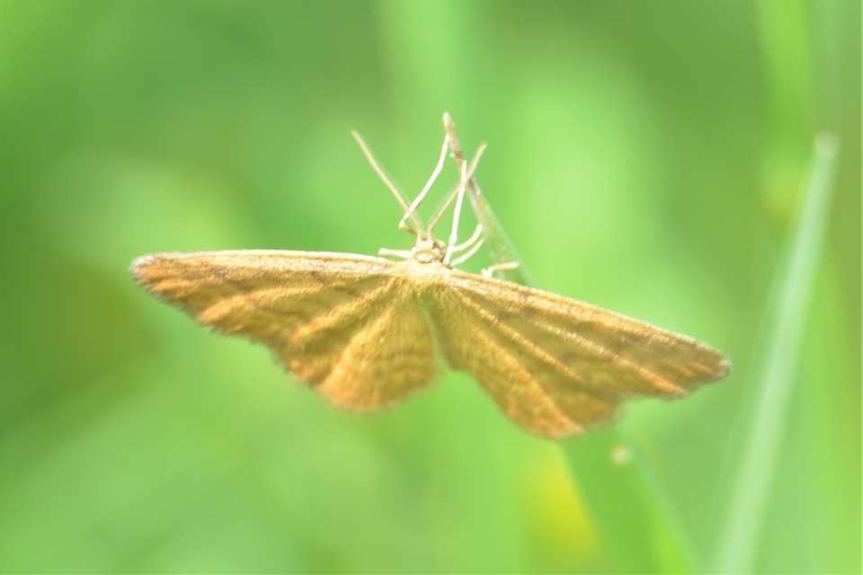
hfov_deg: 6.2
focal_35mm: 330
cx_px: 432
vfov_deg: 4.2
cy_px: 288
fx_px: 7910
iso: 400
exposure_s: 1/125
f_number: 8
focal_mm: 220
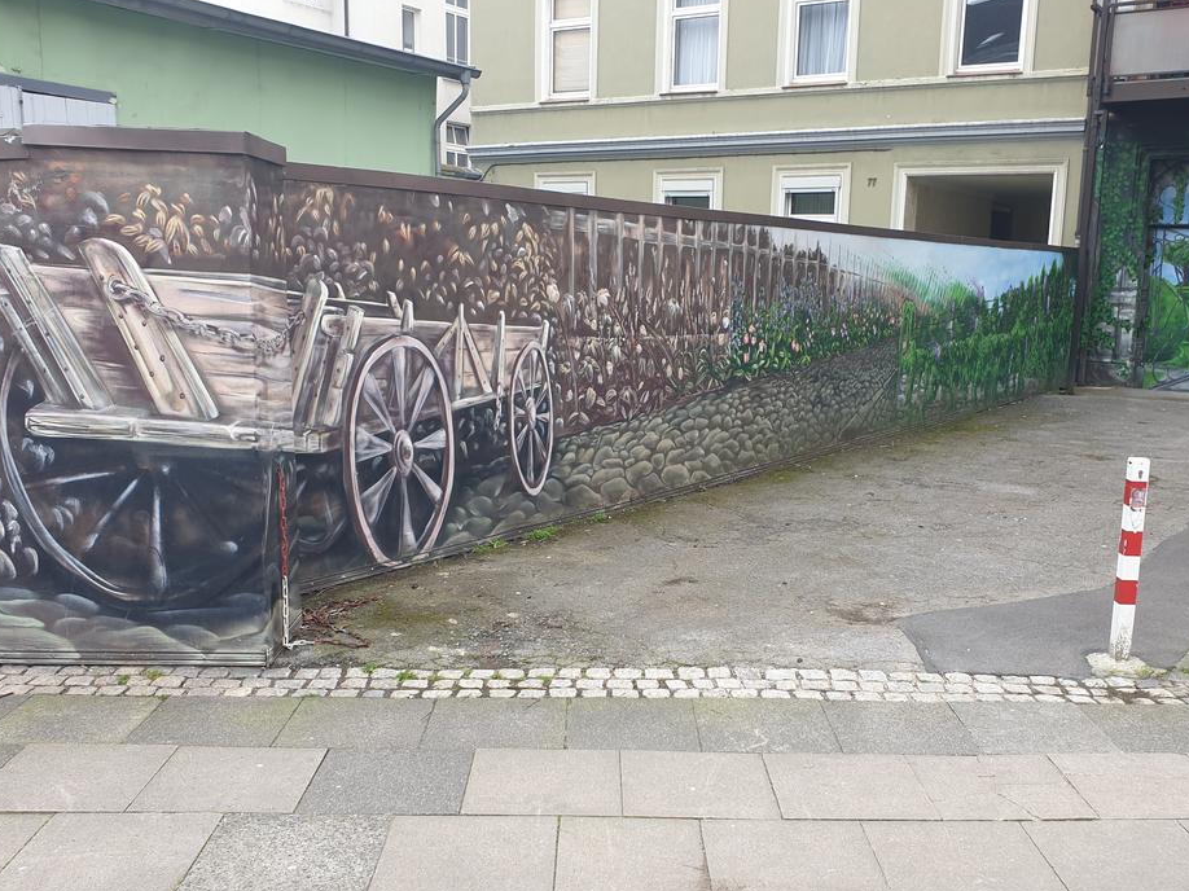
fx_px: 1168
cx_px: 655
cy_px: 506
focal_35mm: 34
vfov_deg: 41.7
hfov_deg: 53.9
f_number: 2.4
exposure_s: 1/108
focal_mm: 4.3
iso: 50
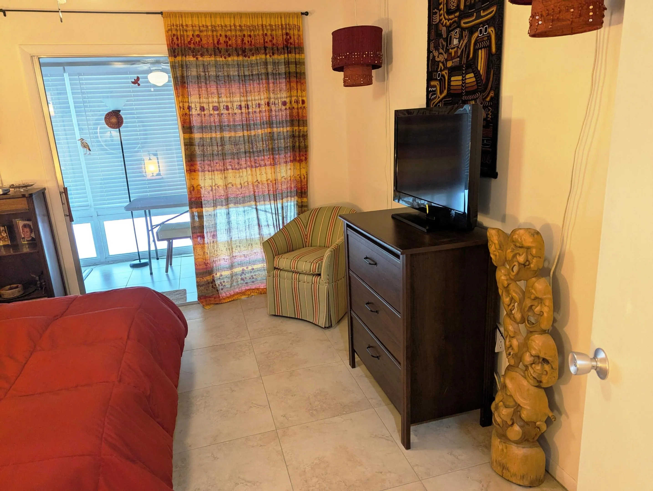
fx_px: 453
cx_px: 326
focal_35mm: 24
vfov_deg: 56.9
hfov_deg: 71.5
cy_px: 246
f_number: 1.85
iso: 85
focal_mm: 6.81
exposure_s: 1/40
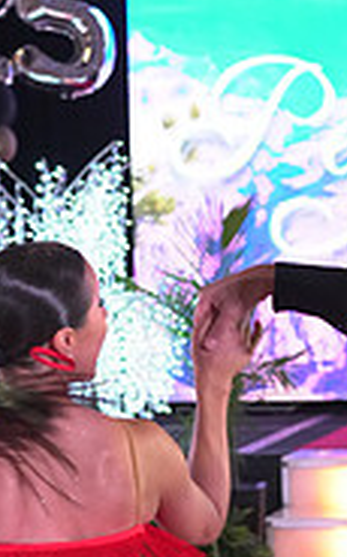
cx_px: 400
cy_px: 726
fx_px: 3403
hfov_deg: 5.8
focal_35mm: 224
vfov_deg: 9.2
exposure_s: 1/320
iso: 4000
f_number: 5
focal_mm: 70
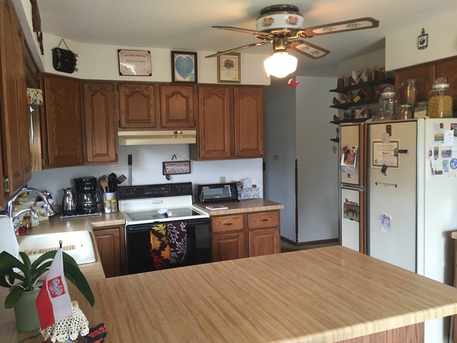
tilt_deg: -4.3
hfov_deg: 60.0
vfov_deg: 46.8
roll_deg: +1.0
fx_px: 396
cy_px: 172
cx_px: 223
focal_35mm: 30
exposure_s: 1/30
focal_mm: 4.15
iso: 100
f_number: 2.2
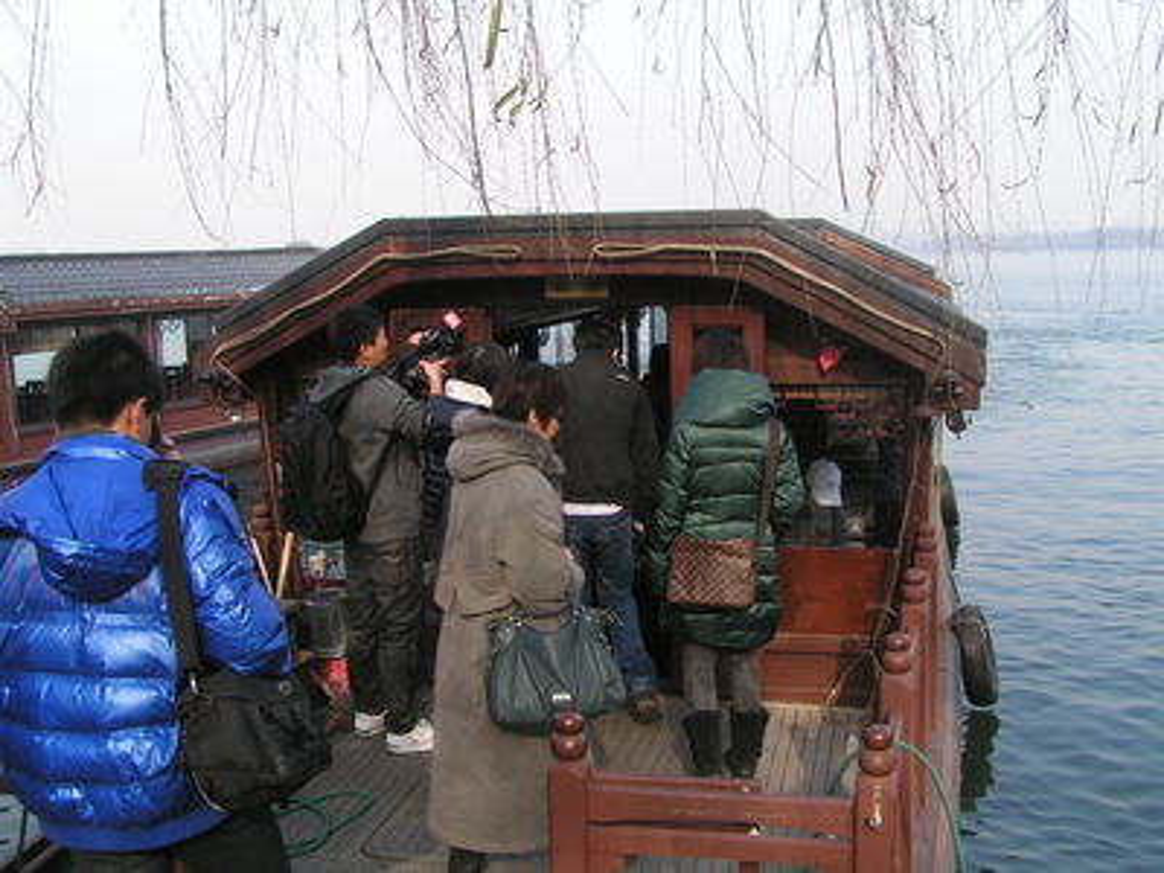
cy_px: 436
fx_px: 1278
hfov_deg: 49.0
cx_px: 582
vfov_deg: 37.7
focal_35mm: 38
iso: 50
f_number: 5.6
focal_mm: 5.8
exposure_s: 1/80
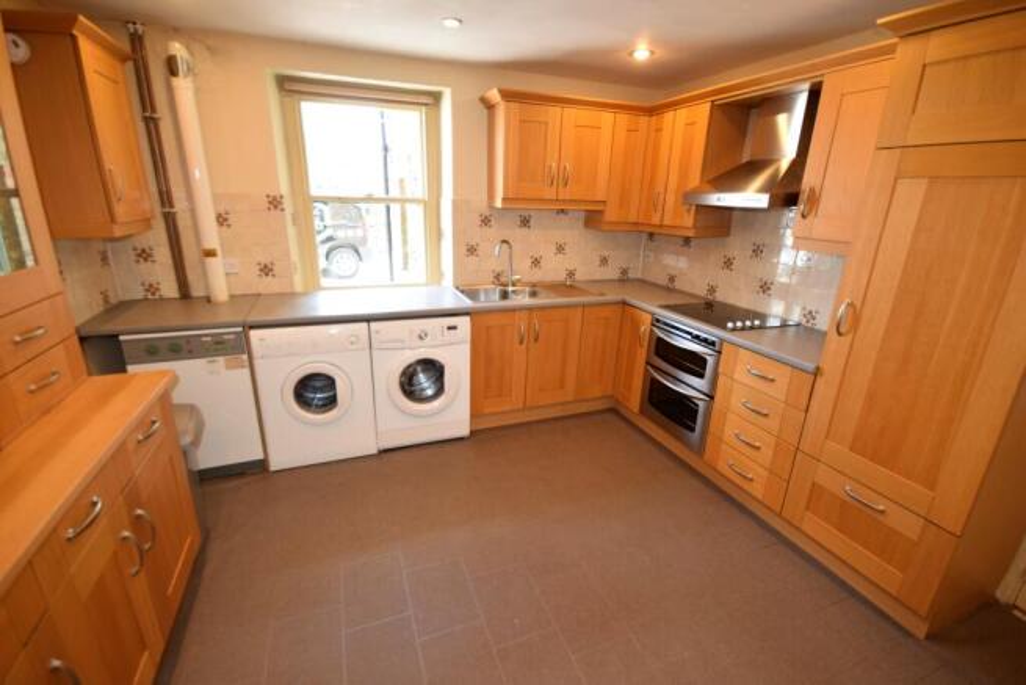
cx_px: 513
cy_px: 342
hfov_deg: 100.4
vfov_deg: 77.4
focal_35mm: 15
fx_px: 428
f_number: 4.5
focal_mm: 10
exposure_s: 1/80
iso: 800
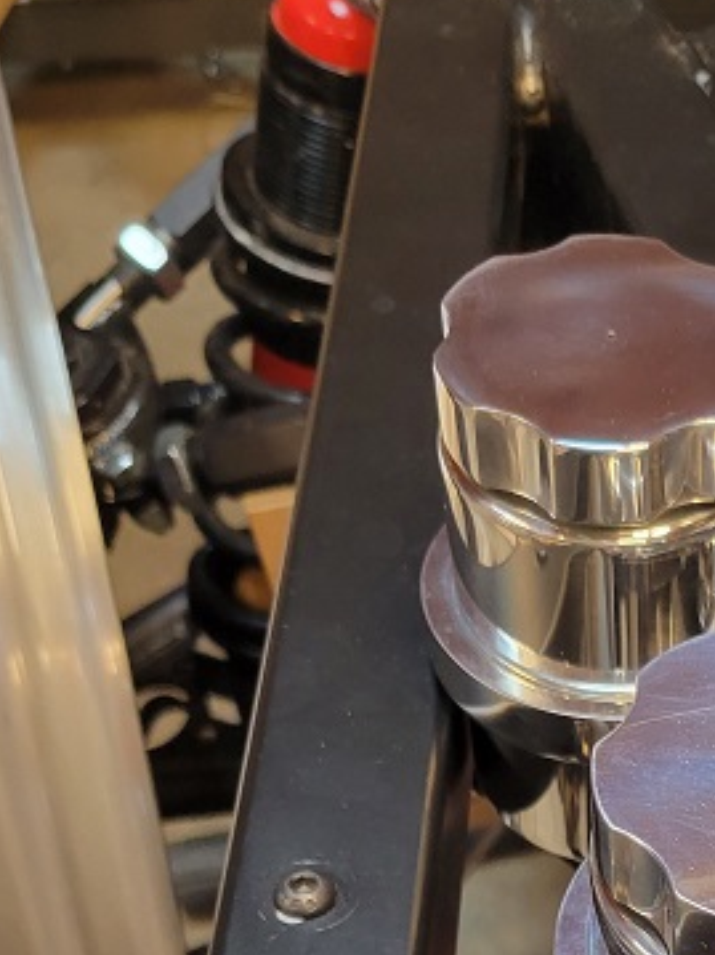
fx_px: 2012
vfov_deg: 24.3
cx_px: 890
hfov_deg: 18.9
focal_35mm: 73
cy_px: 1131
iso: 250
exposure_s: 1/120
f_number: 1.8
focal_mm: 5.4
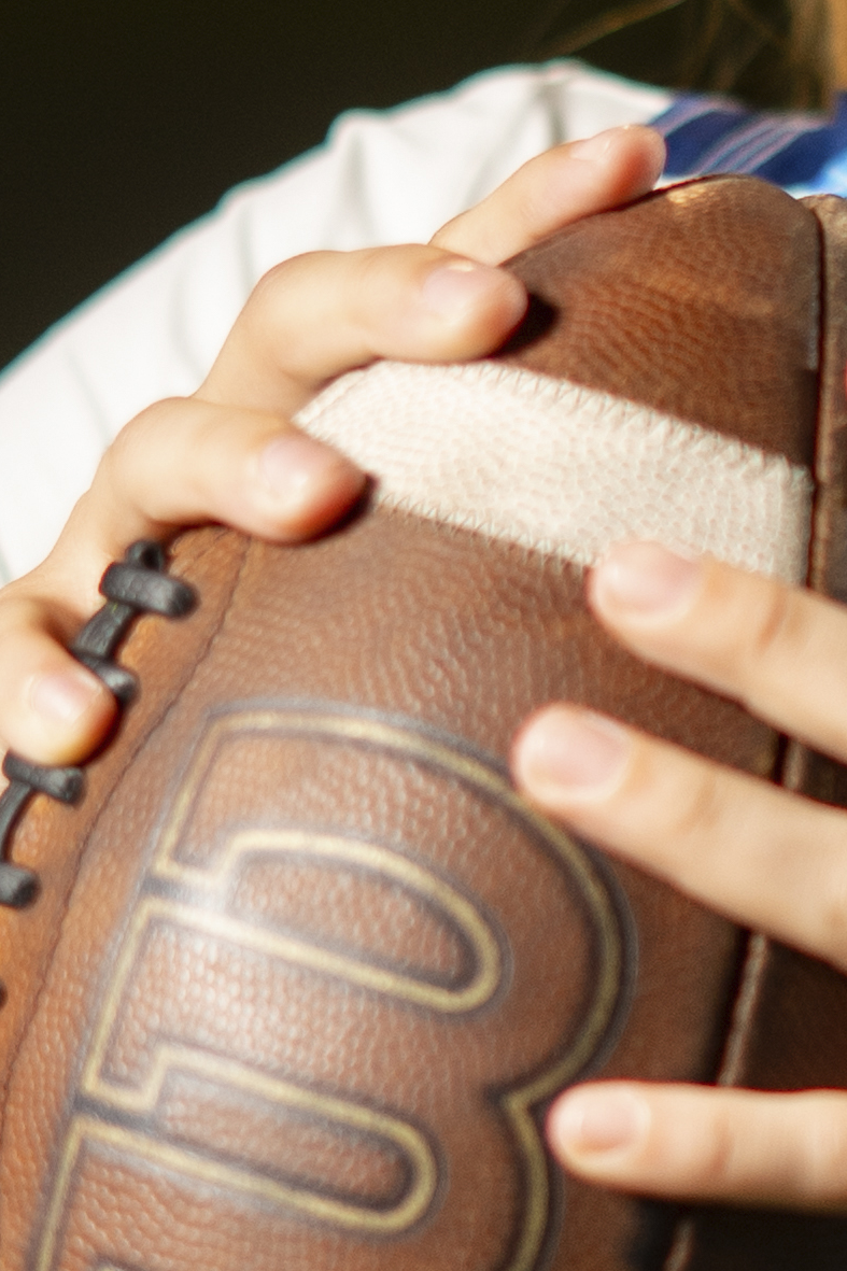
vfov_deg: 8.1
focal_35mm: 254
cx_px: 1055
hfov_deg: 5.4
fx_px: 8966
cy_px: 661
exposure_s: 1/500
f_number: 2
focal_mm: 50
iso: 200
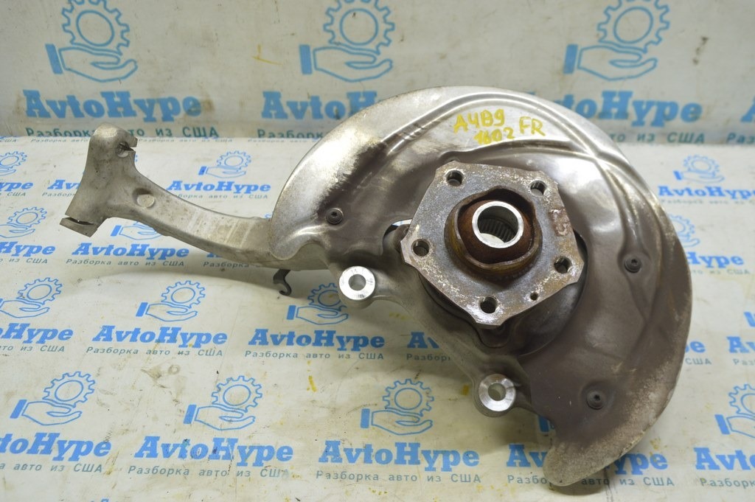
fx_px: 692
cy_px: 251
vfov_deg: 39.9
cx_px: 378
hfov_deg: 57.3
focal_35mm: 33
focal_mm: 22
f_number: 5.6
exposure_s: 1/20
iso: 400
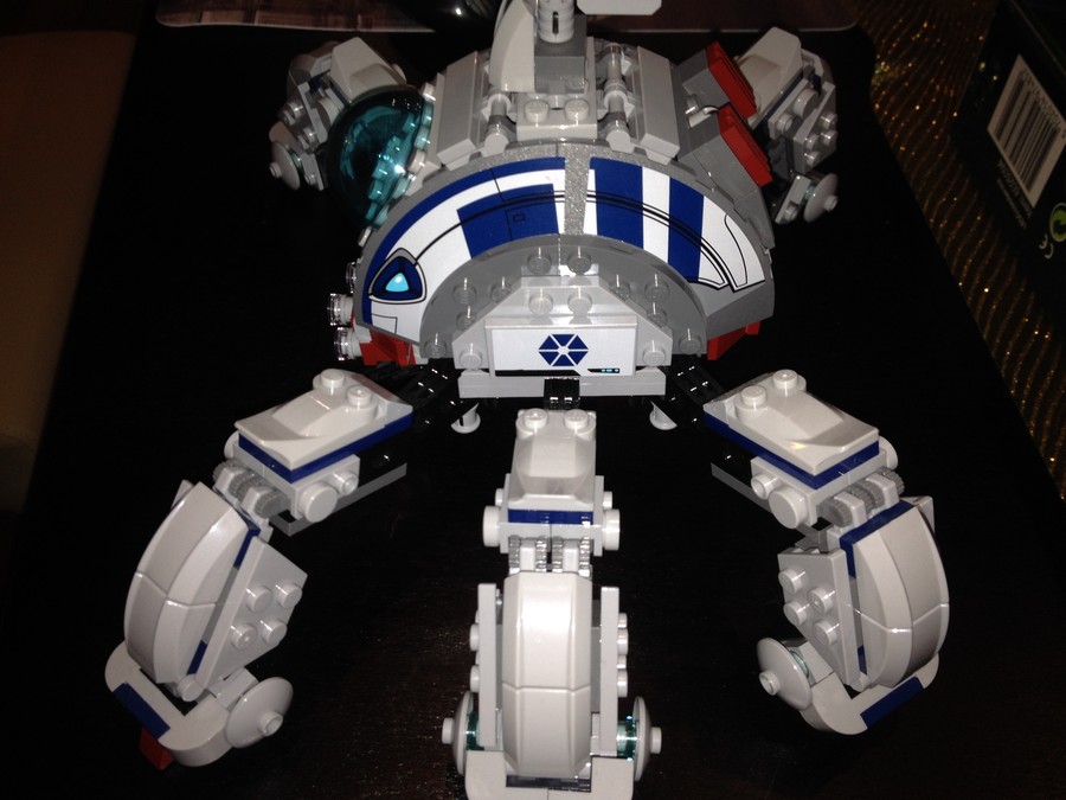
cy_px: 400
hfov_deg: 52.6
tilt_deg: -51.8
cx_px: 533
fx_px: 1078
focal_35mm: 35
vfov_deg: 40.7
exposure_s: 1/41
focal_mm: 4.28
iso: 50
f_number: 2.4
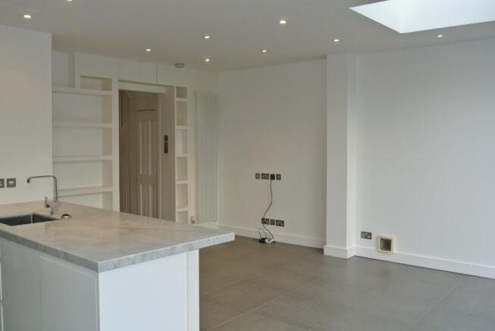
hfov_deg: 58.7
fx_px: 440
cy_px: 166
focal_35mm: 32
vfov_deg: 41.2
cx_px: 248
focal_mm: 12.2
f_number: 7.1
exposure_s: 1/60
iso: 400
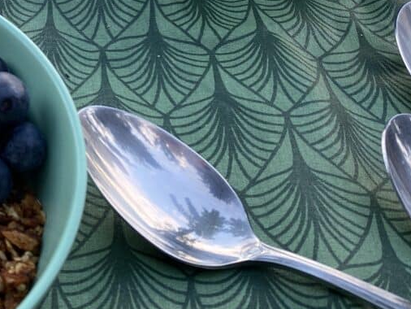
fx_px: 915
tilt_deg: -41.7
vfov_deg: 18.6
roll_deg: +1.5
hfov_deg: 23.5
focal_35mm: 77
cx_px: -59
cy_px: -8
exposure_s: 1/122
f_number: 1.8
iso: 40
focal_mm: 4.25
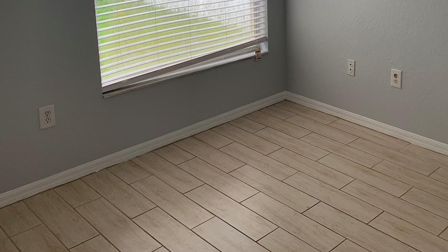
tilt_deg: -11.6
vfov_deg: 27.8
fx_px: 487
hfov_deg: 48.2
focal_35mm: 41
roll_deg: +0.3
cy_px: 17
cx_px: 312
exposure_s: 1/122
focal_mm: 4.25
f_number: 1.8
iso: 50
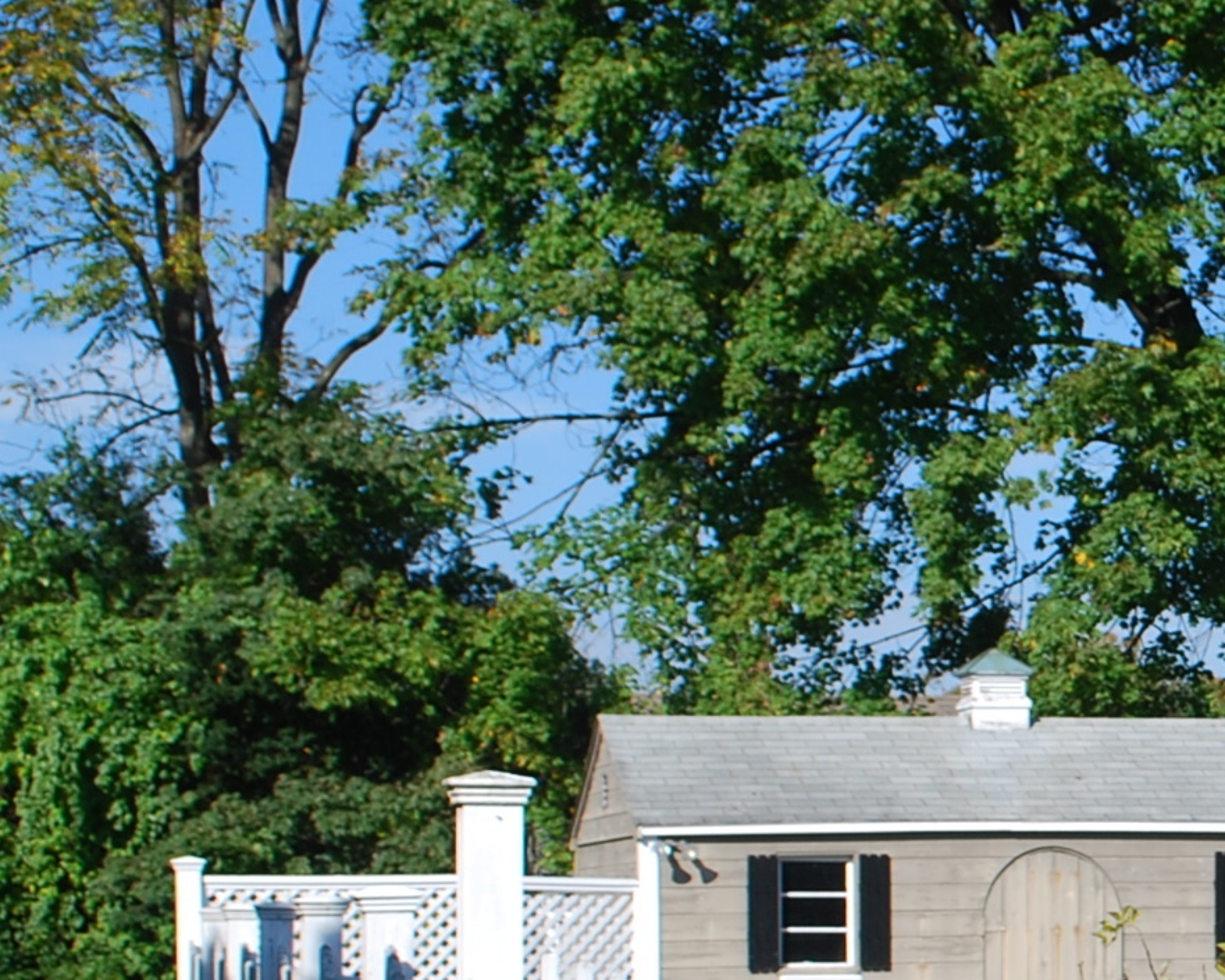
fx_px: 3698
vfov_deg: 15.0
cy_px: 771
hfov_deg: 17.8
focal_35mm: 102
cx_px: 1532
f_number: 8
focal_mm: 22
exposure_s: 1/250
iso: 100
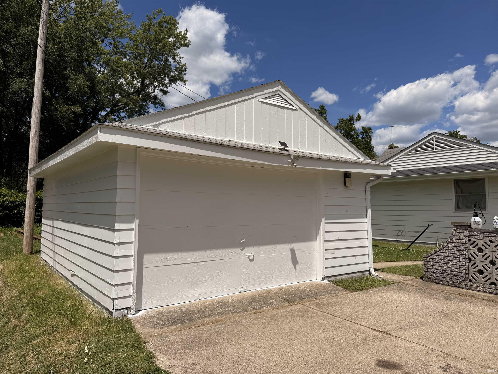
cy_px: 187
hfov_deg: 71.6
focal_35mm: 24
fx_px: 345
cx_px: 249
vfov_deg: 56.8
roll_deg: -0.6
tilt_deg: +4.3
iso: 80
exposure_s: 1/10309
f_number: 1.78
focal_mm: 6.76
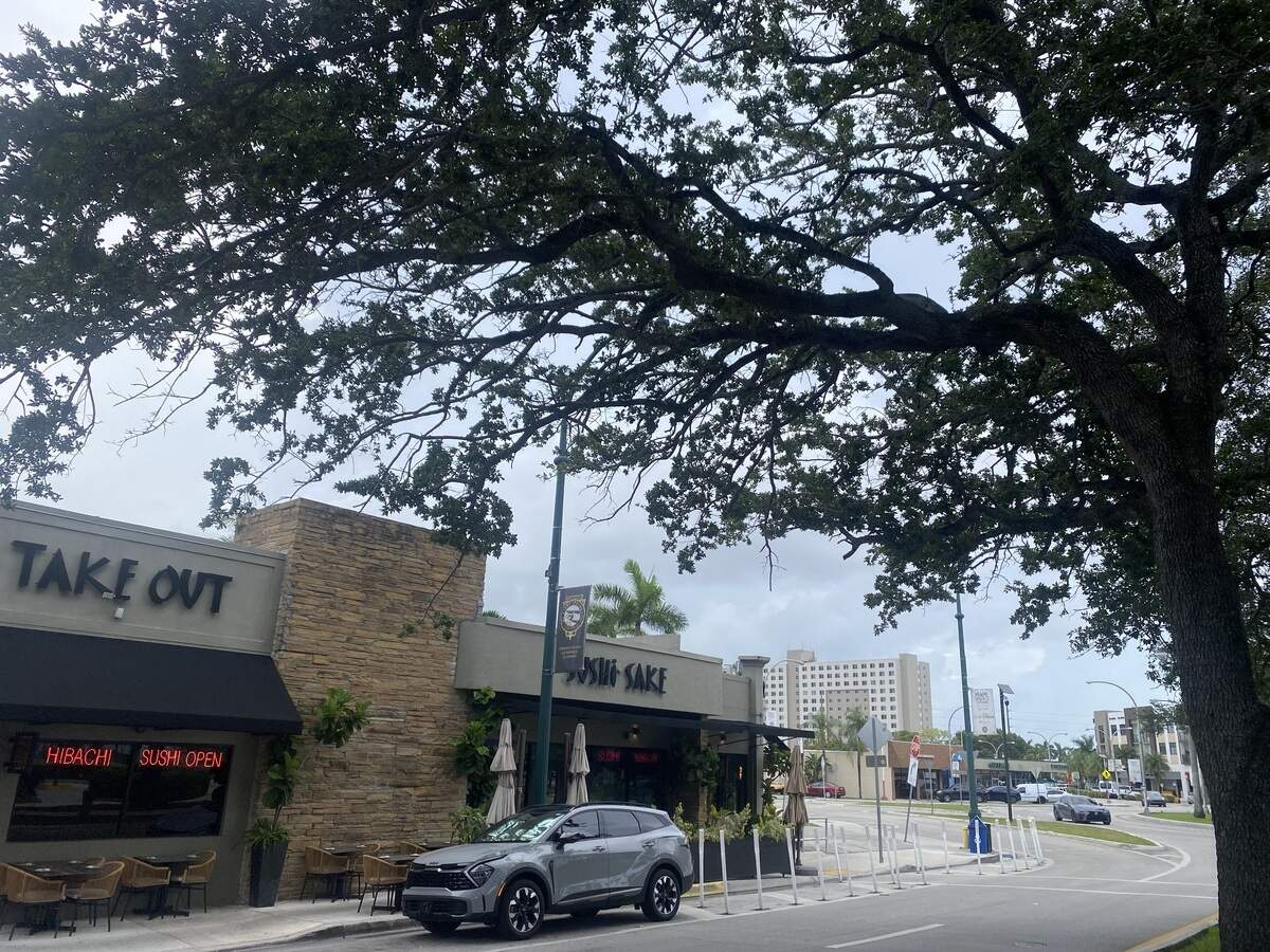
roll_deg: -2.8
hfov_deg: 67.3
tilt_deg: +16.6
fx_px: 954
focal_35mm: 26
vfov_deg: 53.1
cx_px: 635
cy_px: 476
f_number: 1.8
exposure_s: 1/1504
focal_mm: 4.25
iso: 32
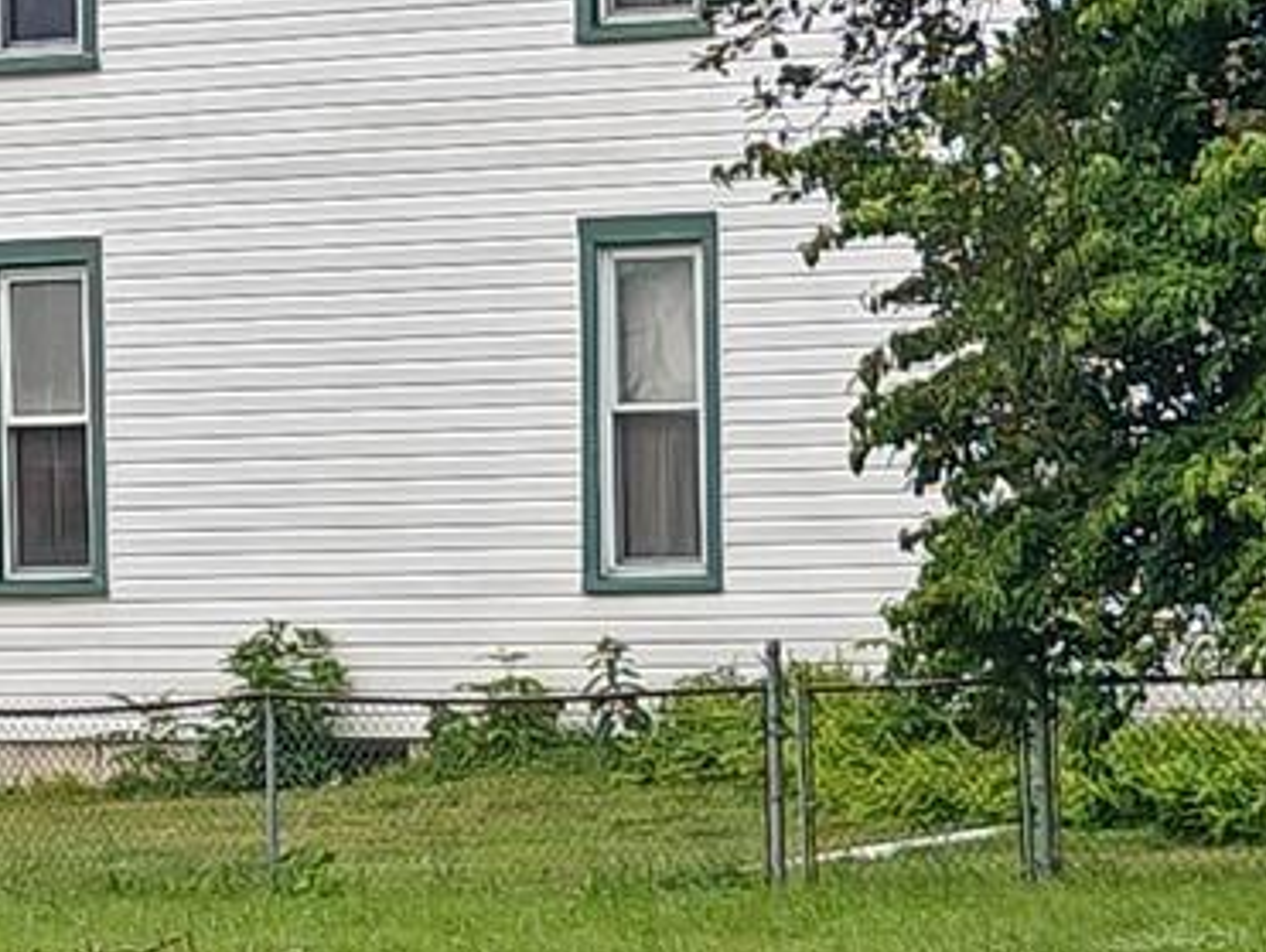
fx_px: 9482
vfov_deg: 5.7
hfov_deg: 7.6
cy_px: -285
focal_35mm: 259
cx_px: 650
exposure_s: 1/1586
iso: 50
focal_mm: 7.08
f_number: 2
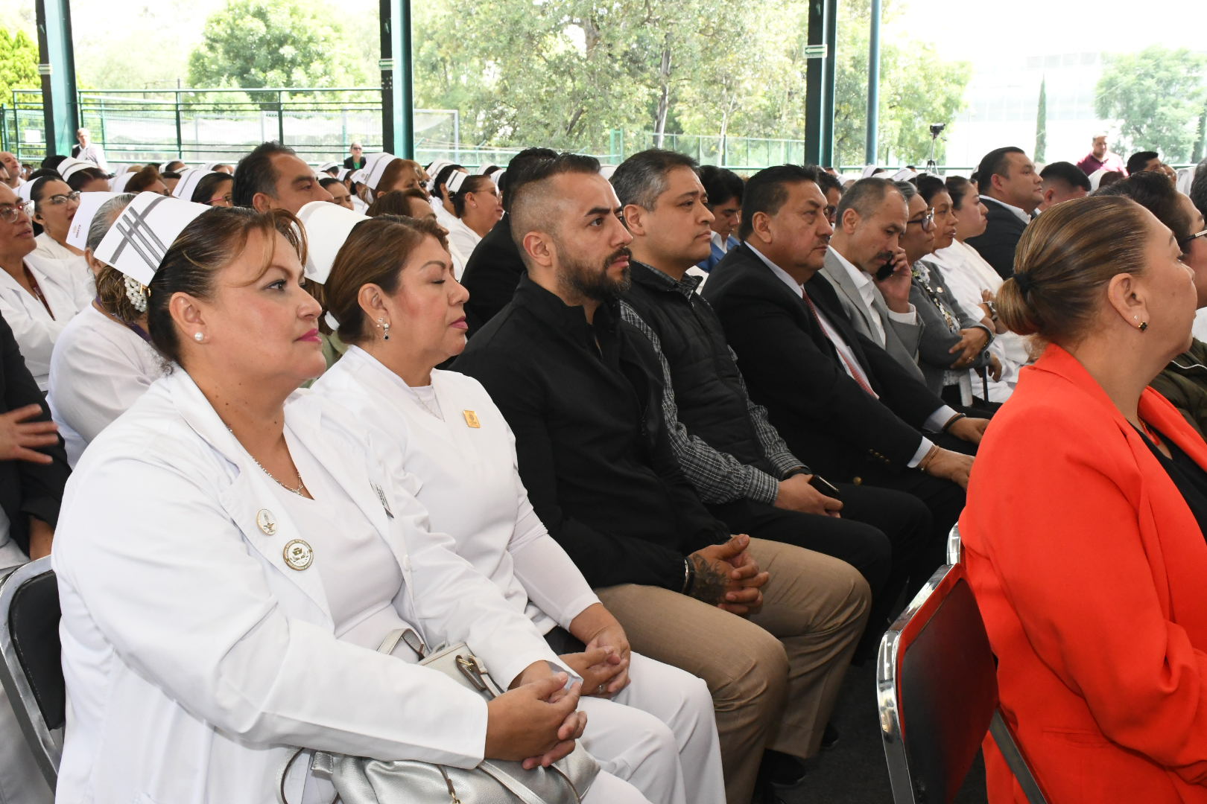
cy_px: 402
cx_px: 604
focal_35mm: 45
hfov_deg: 43.6
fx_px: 1509
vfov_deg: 29.9
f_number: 16
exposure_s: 1/125
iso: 4000
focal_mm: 30
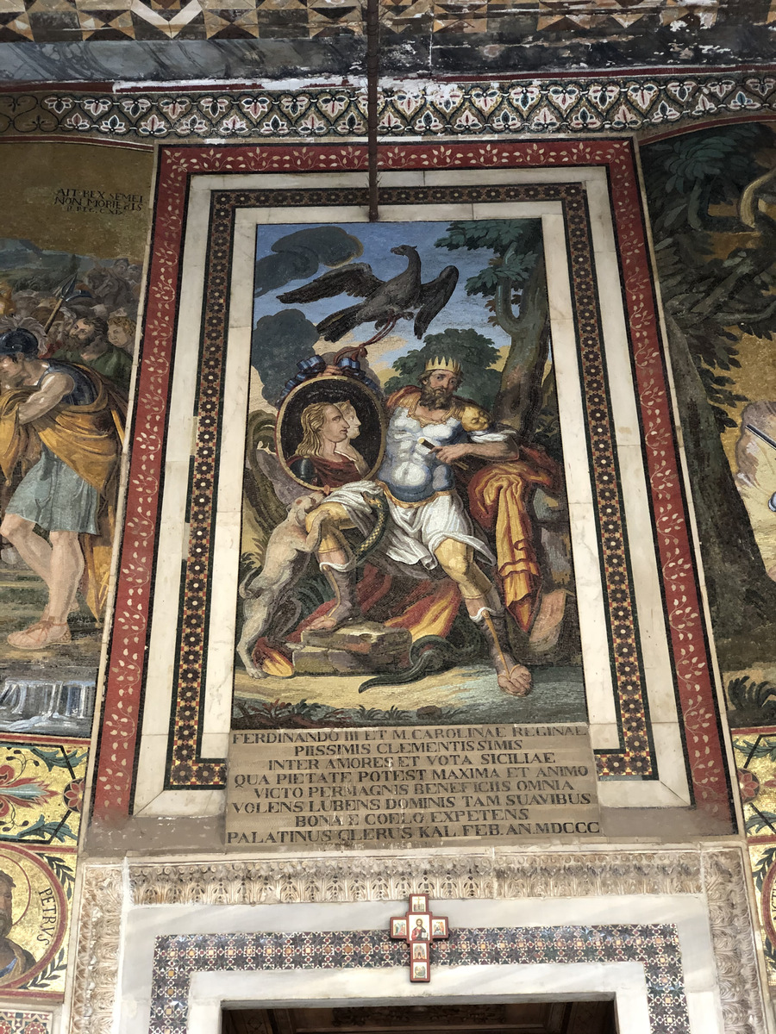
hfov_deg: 28.0
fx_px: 1554
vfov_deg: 36.8
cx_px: 388
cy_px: 517
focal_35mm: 52
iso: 100
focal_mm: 6
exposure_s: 1/60
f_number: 2.4
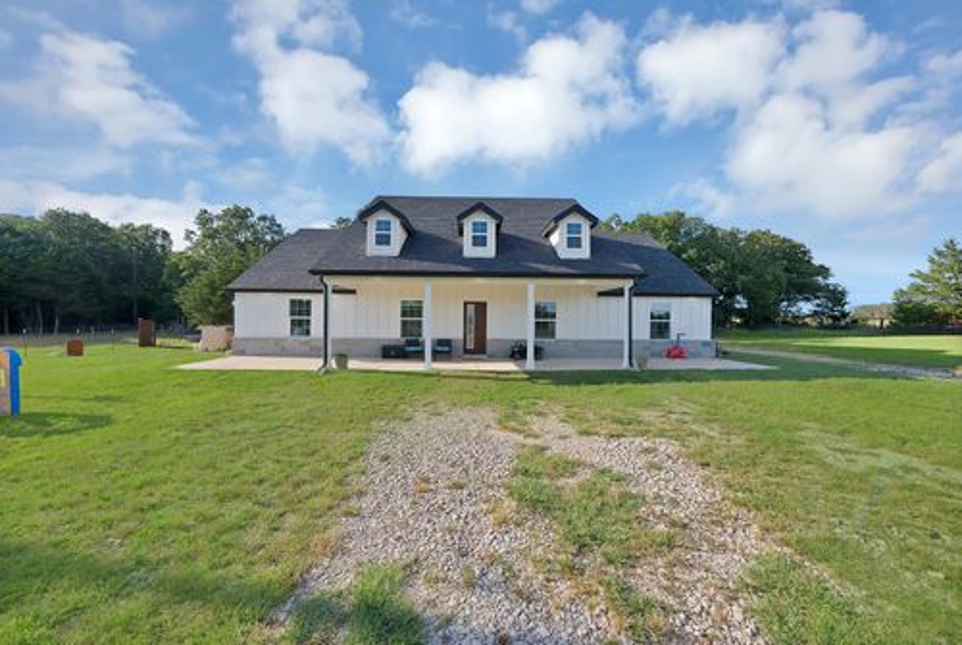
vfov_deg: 90.2
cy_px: 322
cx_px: 481
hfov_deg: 112.5
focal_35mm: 12
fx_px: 321
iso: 640
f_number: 9
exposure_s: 1/250
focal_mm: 12
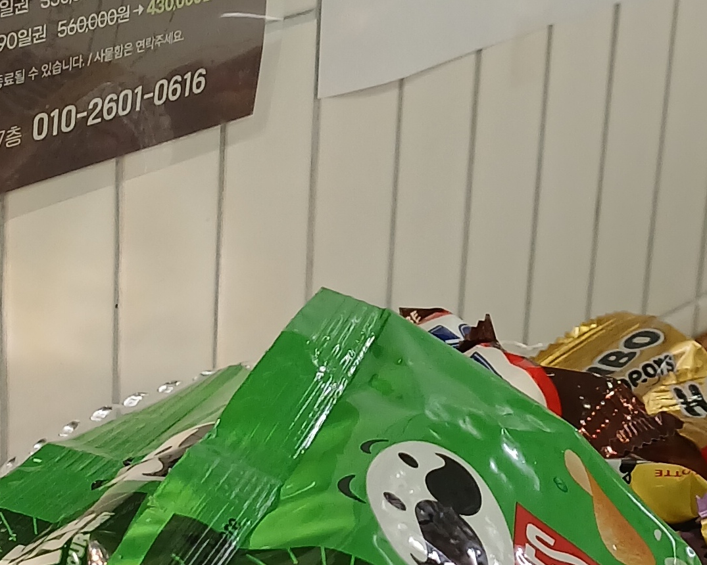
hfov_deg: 19.2
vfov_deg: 15.3
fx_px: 2092
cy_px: 160
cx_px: 398
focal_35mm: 100
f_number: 1.8
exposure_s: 1/60
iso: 100
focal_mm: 3.98
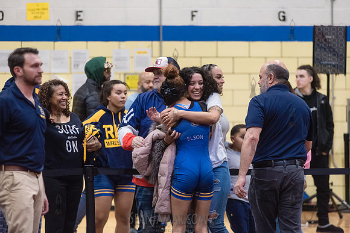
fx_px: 1410
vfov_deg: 9.5
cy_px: 116
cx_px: 175
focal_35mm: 145
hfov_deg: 14.2
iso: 5000
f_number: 3.2
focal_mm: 145
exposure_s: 1/400
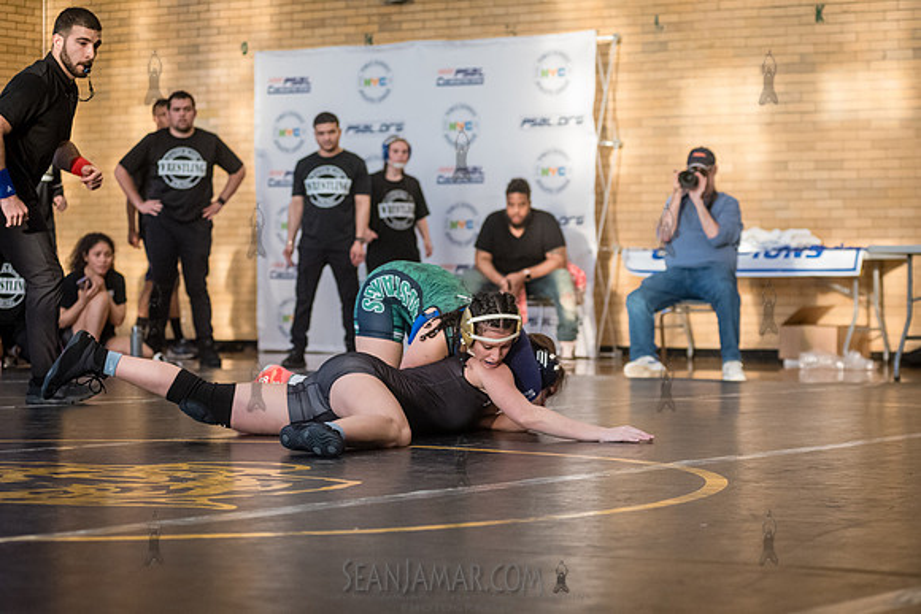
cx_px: 522
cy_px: 348
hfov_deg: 20.9
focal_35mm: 98
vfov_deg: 14.0
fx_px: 2496
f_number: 3.5
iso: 5000
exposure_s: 1/400
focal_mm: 86
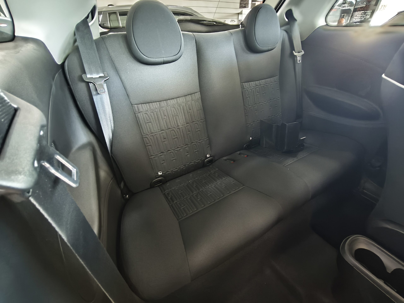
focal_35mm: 15
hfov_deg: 98.2
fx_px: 175
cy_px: 152
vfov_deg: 81.7
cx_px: 202
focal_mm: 1.91
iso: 1600
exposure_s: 1/11.1
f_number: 2.2
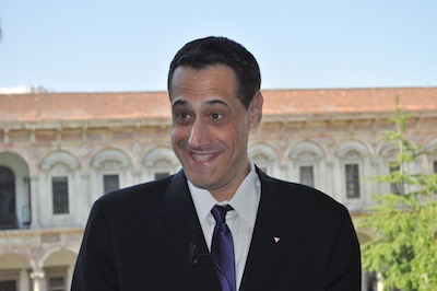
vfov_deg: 16.5
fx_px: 1001
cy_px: 146
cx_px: 218
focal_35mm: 82
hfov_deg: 24.6
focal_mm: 55
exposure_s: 1/200
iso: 200
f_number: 7.1
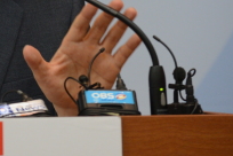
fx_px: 3301
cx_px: -131
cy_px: -23
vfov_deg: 2.7
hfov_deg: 4.0
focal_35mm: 510
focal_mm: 160
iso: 1600
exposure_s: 1/200
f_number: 5.6
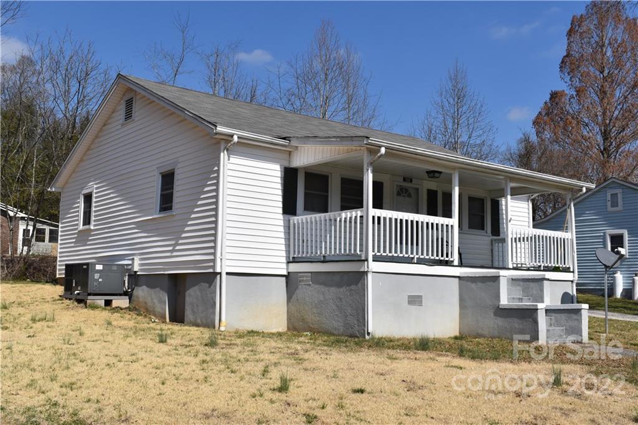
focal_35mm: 39
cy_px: 212
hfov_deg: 49.6
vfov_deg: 34.2
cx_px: 319
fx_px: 691
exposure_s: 1/640
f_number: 13
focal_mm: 26
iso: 200
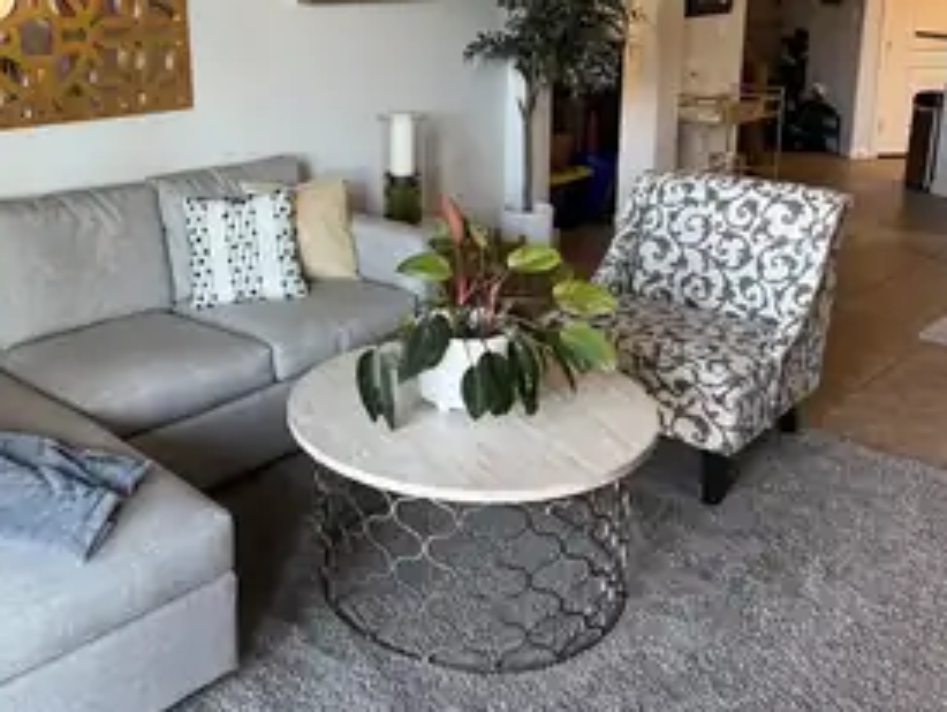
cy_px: 214
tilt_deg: -14.1
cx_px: 311
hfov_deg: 51.5
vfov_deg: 40.0
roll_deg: +1.9
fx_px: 958
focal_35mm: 35
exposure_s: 1/60
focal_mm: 6.76
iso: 250
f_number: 1.78
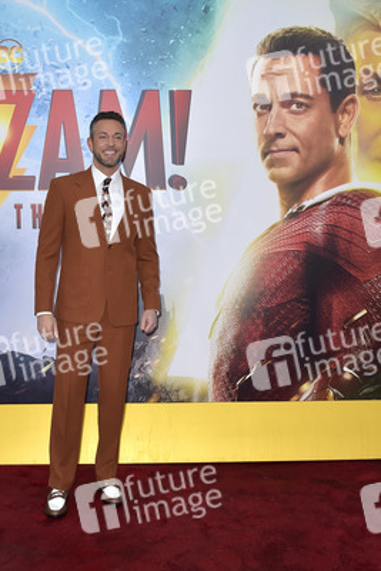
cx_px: 190
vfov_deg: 58.7
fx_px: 508
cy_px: 286
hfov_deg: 41.1
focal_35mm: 32
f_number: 6.3
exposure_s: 1/250
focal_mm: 32
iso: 400
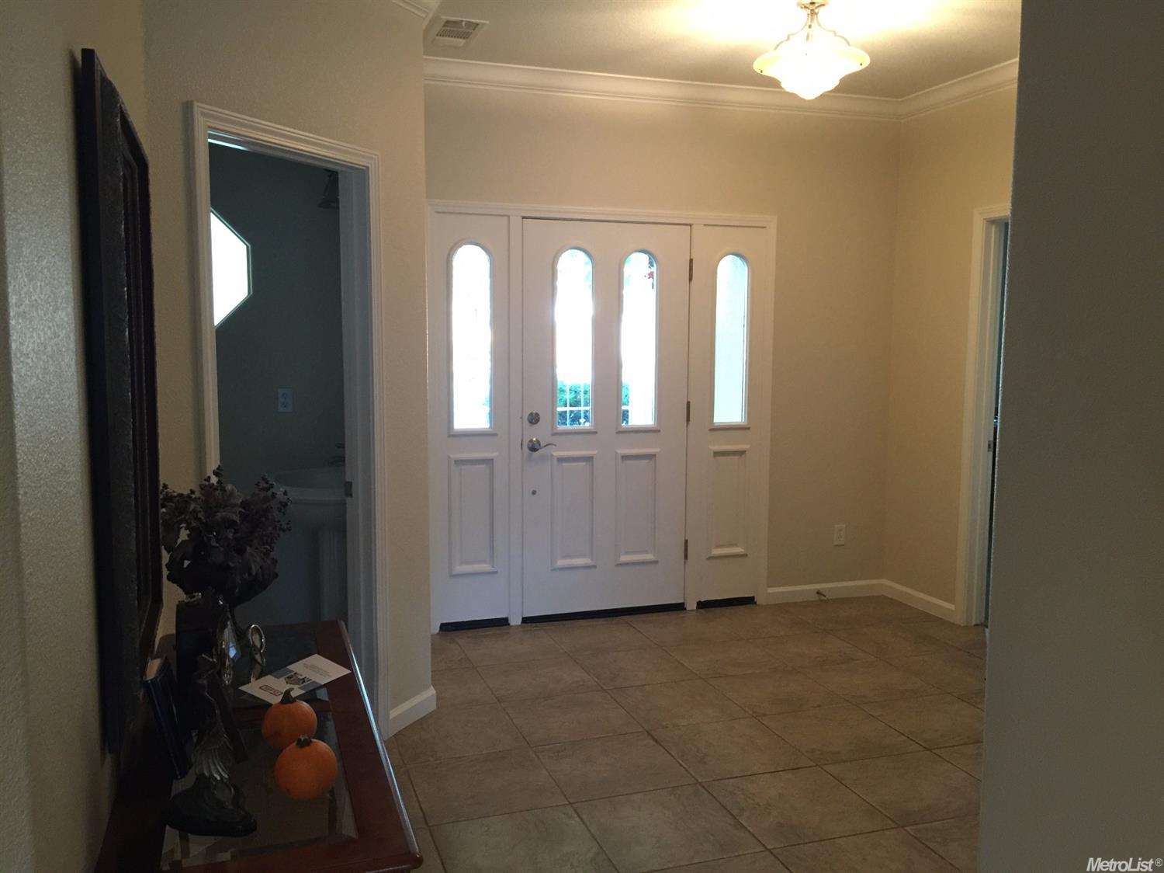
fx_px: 975
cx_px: 582
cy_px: 436
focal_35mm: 29
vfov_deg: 48.2
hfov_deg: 61.7
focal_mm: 4.15
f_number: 2.2
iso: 125
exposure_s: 1/10
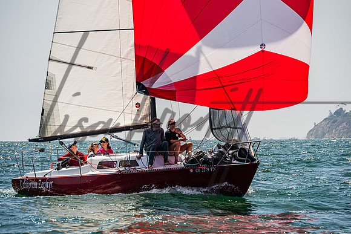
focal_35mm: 264
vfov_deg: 5.2
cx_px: 181
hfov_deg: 7.8
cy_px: 104
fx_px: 2571
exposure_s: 1/3200
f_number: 8
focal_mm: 230
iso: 500
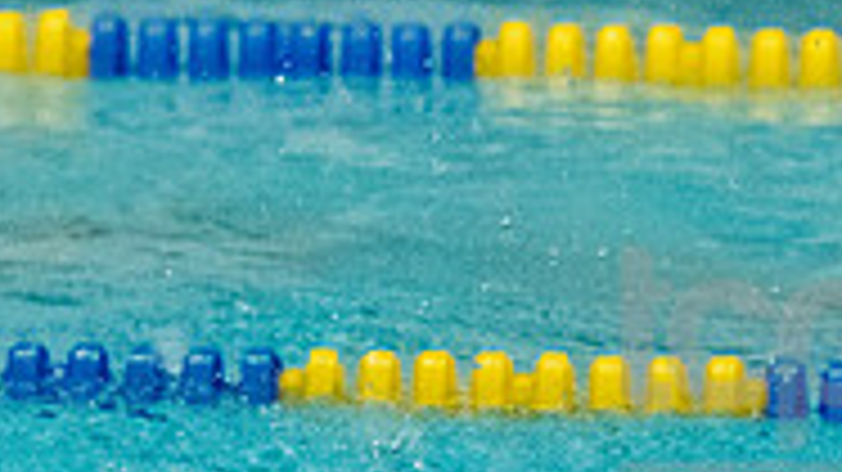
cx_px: 756
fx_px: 21156
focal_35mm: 948
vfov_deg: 1.3
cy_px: 405
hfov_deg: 2.3
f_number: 5
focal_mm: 195
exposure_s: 1/1250
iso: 10000
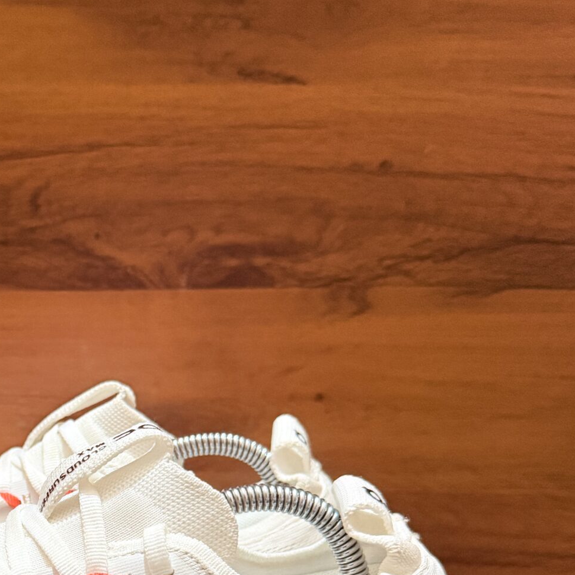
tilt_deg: -16.7
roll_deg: -0.7
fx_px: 1052
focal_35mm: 56
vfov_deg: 28.8
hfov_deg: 29.3
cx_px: 59
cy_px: 560
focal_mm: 6.76
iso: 400
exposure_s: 1/50
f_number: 1.78
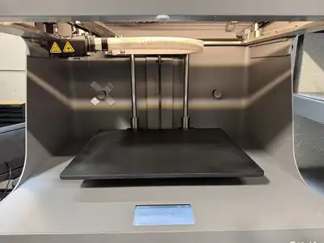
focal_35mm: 24
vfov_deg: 56.8
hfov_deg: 71.6
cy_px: 122
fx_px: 225
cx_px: 162
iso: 500
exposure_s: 1/60
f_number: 1.8
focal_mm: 6.8
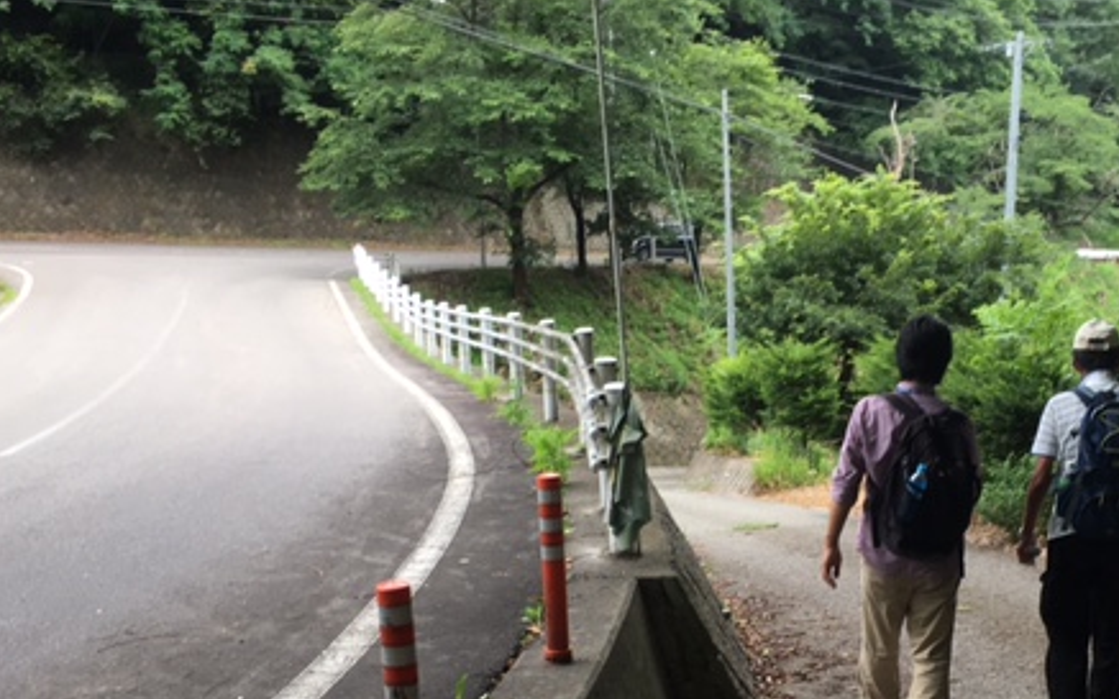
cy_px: 538
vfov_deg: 28.1
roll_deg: -1.2
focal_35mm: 45
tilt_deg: -13.9
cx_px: 753
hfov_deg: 43.7
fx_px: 1372
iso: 32
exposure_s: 1/120
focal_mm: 4.15
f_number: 2.2
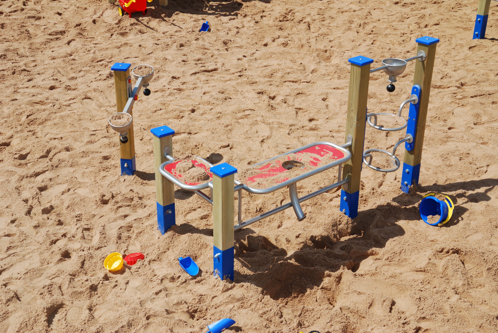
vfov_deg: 25.8
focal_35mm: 52
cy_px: 166
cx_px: 249
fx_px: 727
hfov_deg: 37.8
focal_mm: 35
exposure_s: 1/200
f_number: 11
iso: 100
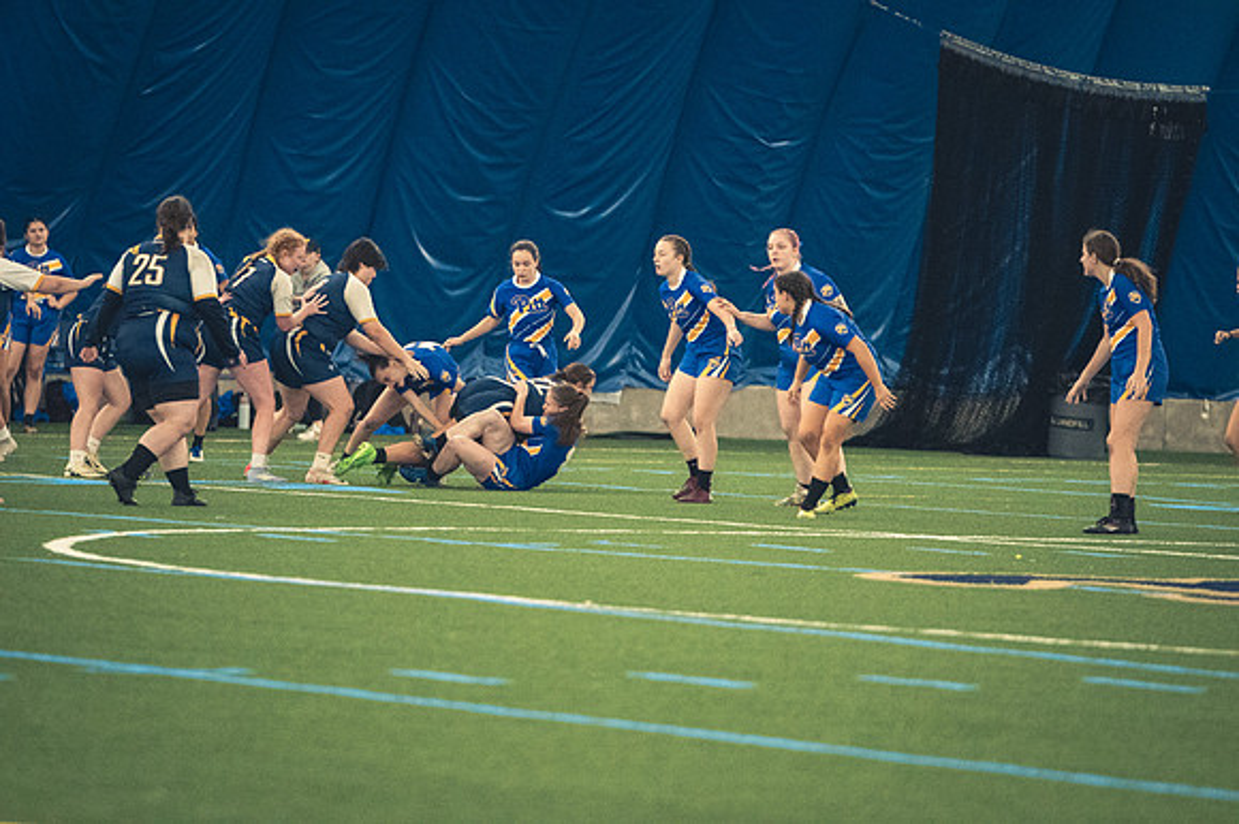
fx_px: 10319
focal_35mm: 300
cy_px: 412
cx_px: 620
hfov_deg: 6.9
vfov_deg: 4.6
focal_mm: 200
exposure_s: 1/500
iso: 12800
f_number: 2.8
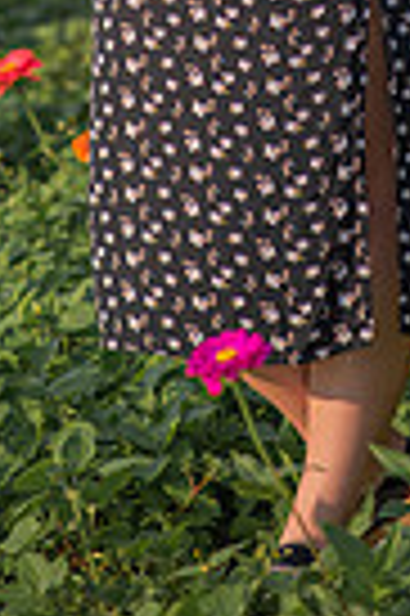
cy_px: -346
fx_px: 4795
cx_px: 216
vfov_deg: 7.2
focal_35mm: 280
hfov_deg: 4.9
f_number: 2.8
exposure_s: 1/1600
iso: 100
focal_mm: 85
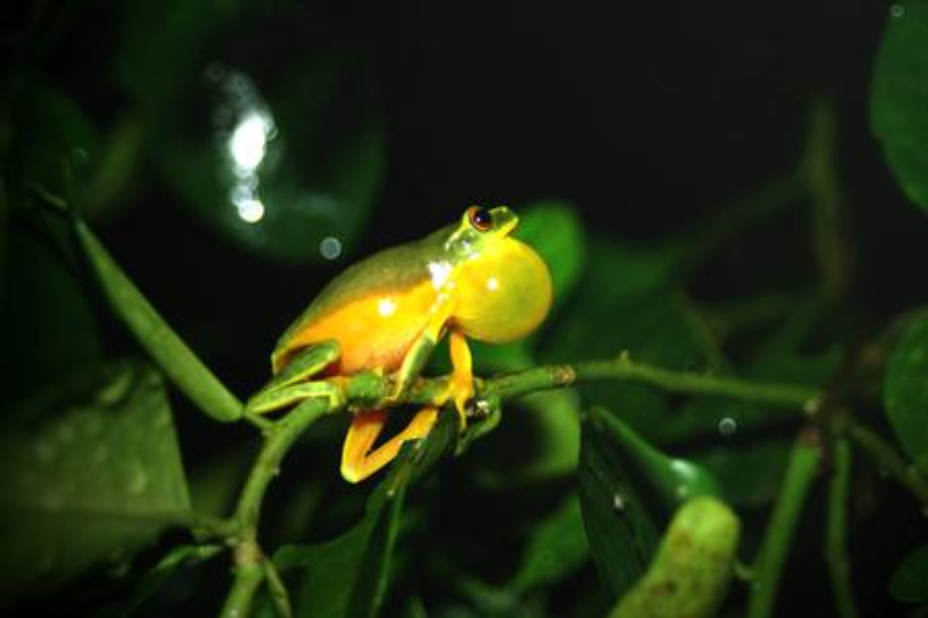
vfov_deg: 13.0
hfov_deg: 19.5
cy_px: 309
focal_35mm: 105
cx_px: 464
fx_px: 2706
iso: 200
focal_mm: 70
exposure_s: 1/60
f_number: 5.6
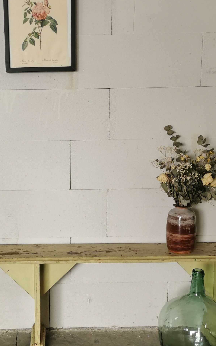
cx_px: 50
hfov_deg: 23.3
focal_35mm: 55
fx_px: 518
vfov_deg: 36.8
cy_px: 194
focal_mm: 5.58
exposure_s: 1/120
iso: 100
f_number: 1.8
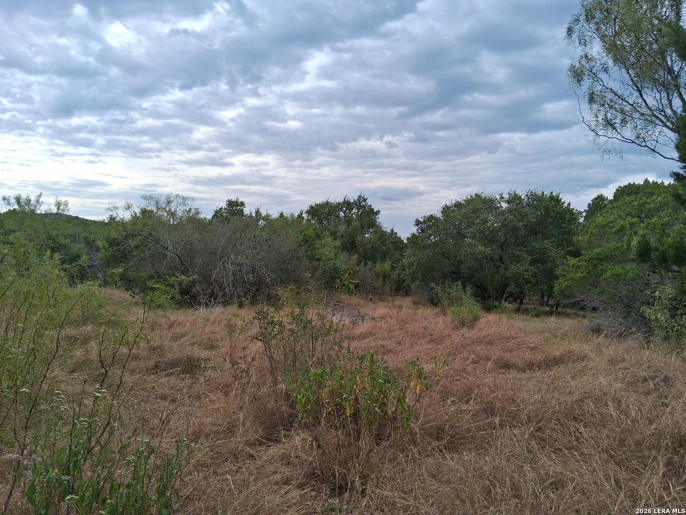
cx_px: 343
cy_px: 258
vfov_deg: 53.1
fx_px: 515
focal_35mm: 26
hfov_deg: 67.3
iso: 25
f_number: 1.8
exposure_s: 1/735
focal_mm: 3.98
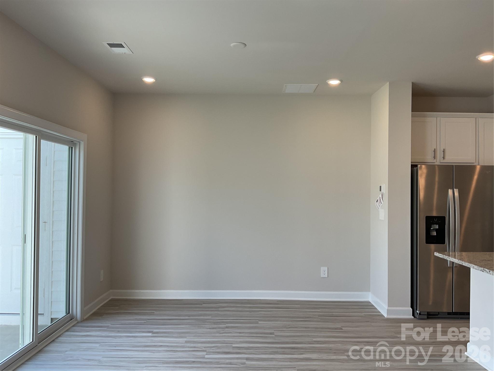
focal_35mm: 29
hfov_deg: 61.7
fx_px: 414
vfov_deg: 48.2
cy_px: 186
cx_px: 247
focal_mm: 3
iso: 20
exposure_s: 1/120
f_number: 1.8
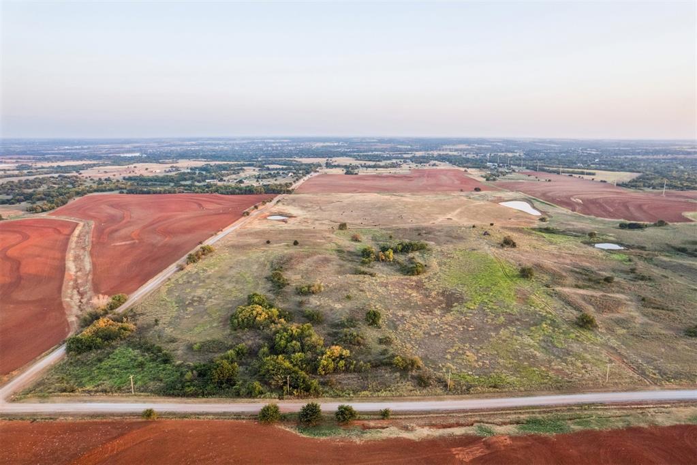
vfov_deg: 57.2
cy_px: 232
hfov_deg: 78.6
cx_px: 348
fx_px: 426
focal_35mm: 22
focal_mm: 8.4
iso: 150
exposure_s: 1/250
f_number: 2.8
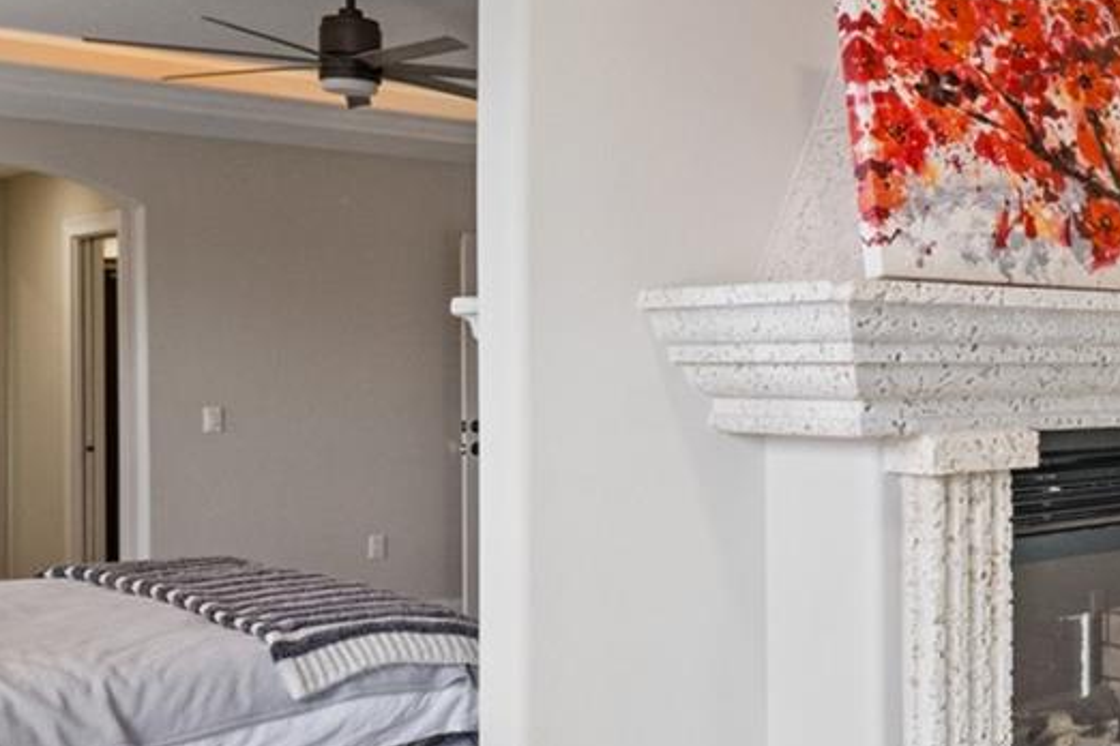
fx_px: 1431
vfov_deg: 29.2
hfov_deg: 37.9
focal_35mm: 46
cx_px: 1129
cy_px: 360
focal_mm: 10
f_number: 7.1
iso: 100
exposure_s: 1/10
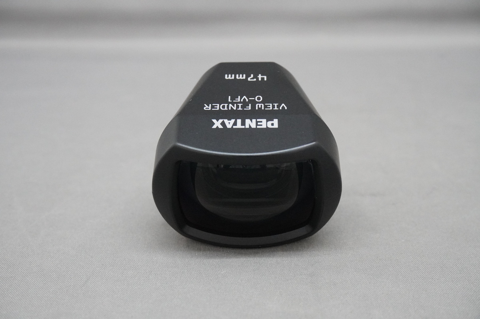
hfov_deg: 34.2
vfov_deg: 23.1
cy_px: 160
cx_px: 240
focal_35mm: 58
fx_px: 779
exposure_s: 1/50
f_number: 11
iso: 6400
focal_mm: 39
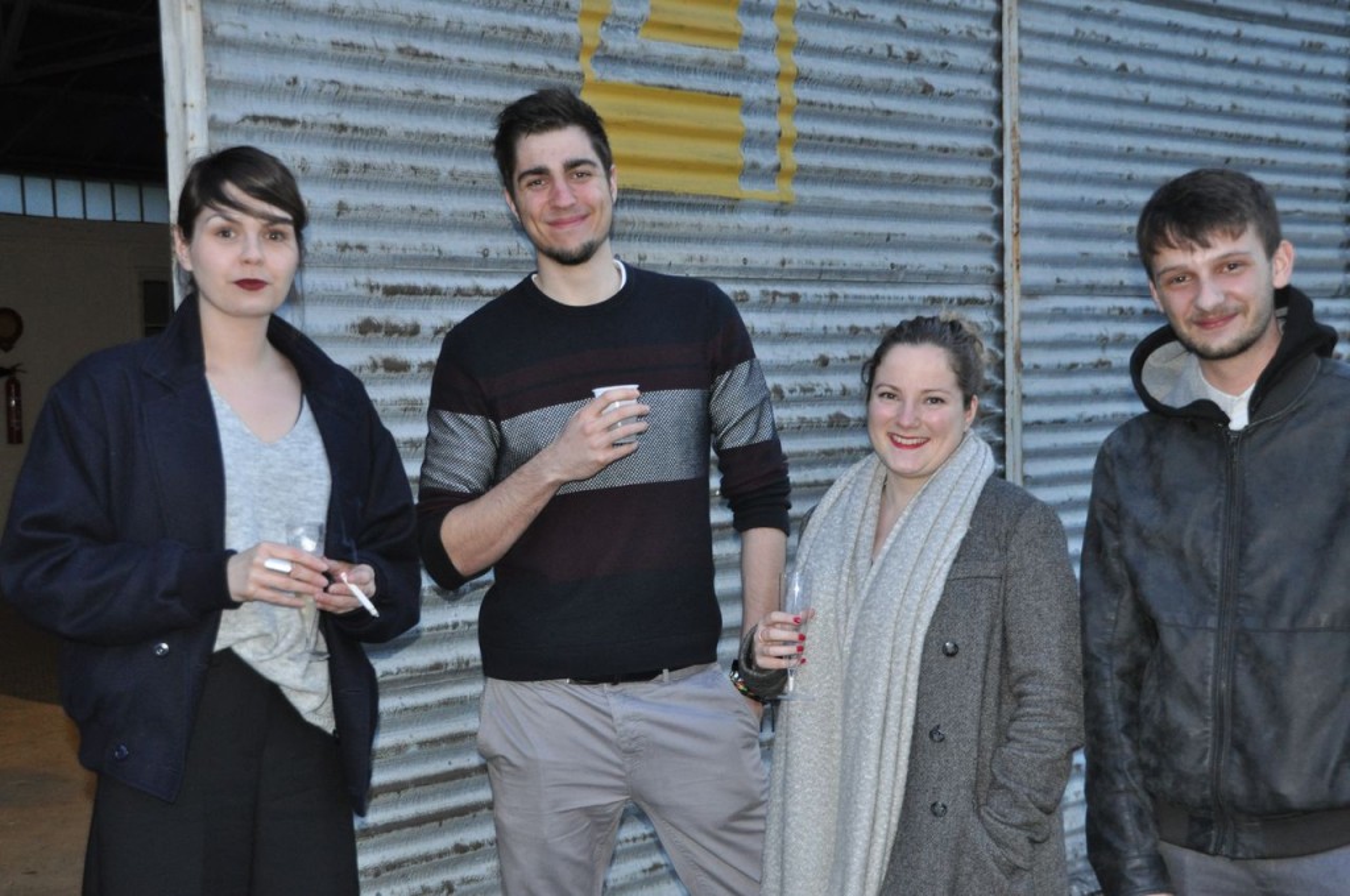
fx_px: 1910
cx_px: 675
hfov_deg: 38.9
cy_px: 448
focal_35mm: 51
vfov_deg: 26.4
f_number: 4.5
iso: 800
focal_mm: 34
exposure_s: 1/60
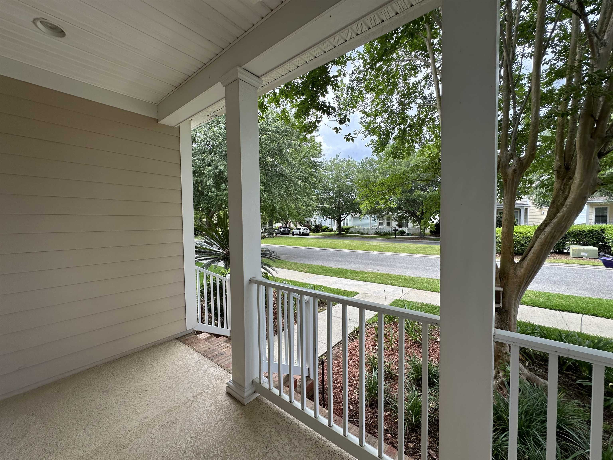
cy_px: 230
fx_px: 248
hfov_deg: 102.1
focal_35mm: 14
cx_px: 306
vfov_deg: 85.7
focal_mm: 2.22
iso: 40
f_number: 2.2
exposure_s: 1/369
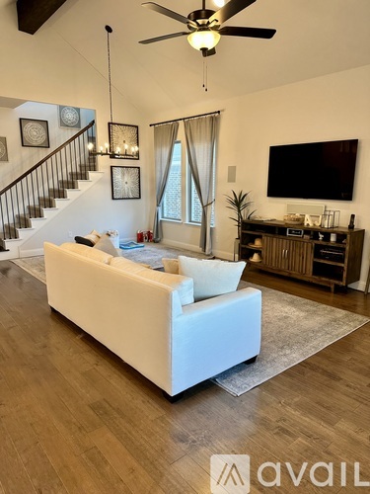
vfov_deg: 71.6
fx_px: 342
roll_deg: -0.6
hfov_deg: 56.8
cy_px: 247
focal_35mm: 24
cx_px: 185
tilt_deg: -11.7
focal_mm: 6.86
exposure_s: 1/120
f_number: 1.78
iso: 160
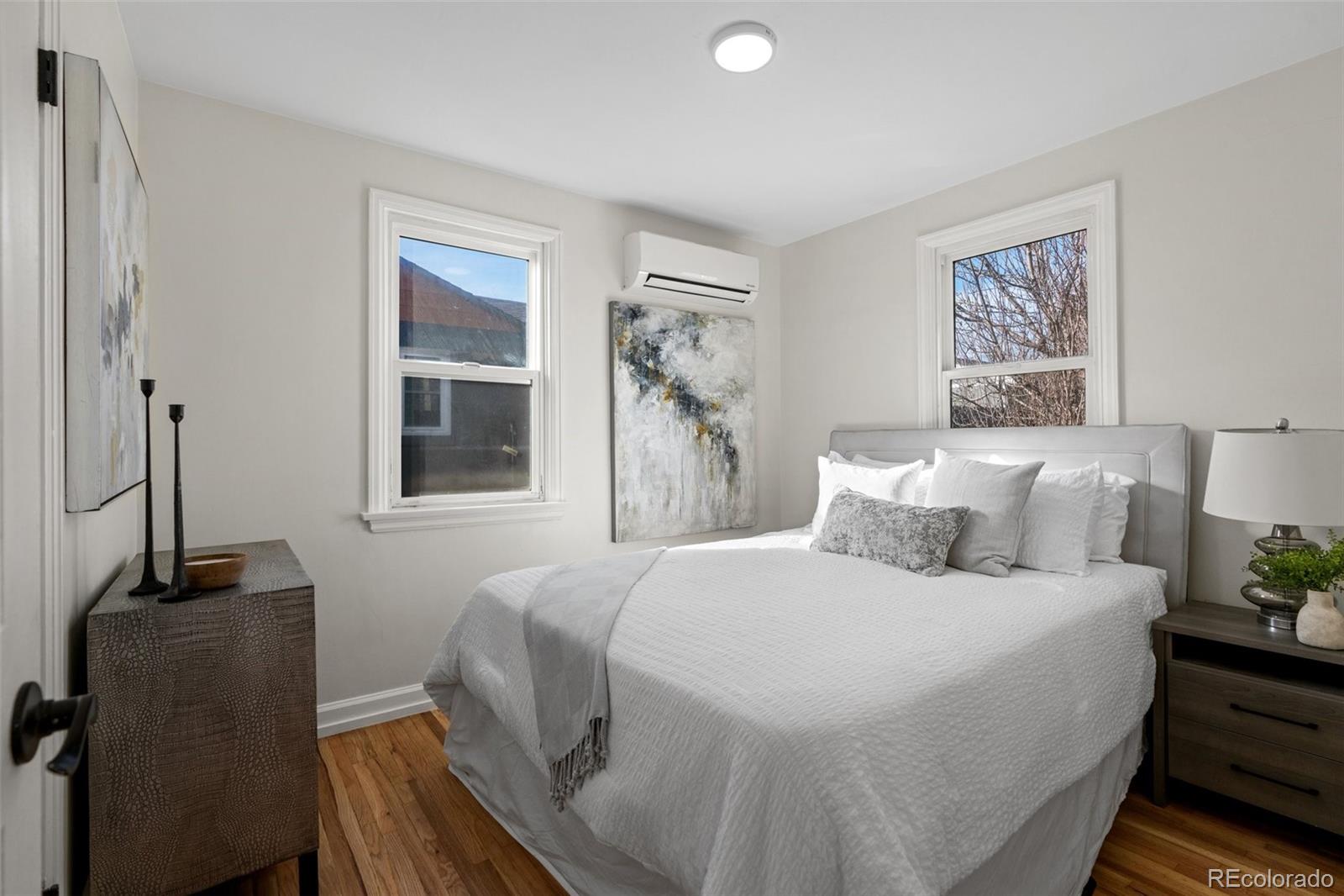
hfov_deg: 96.7
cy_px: 448
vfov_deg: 73.7
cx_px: 672
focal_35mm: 16
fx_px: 597
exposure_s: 1/30
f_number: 6.3
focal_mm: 16
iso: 400
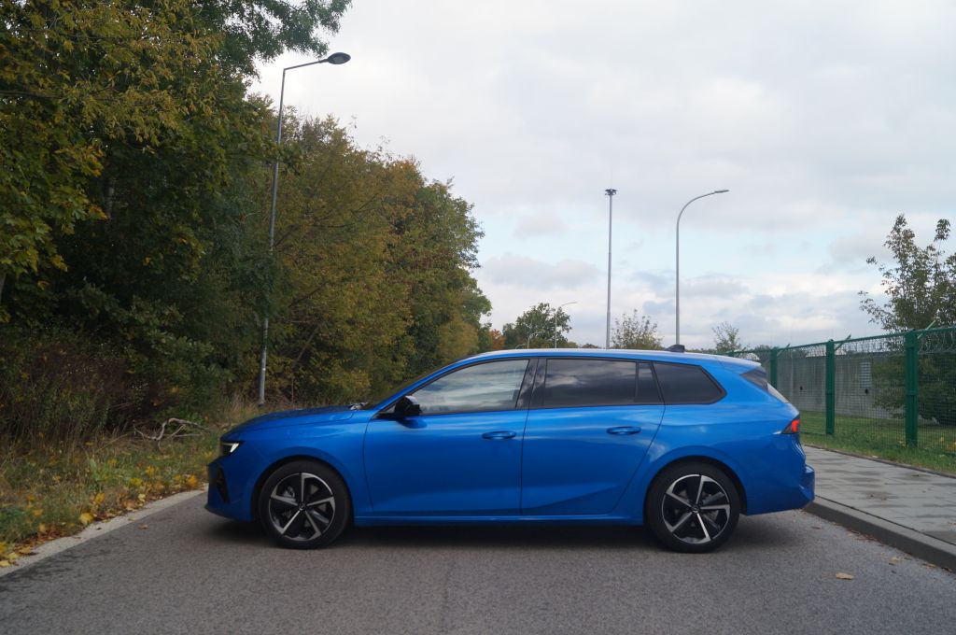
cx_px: 478
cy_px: 318
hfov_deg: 62.0
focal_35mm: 30
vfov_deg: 43.5
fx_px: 796
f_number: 6.3
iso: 100
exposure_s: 1/160
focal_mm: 20
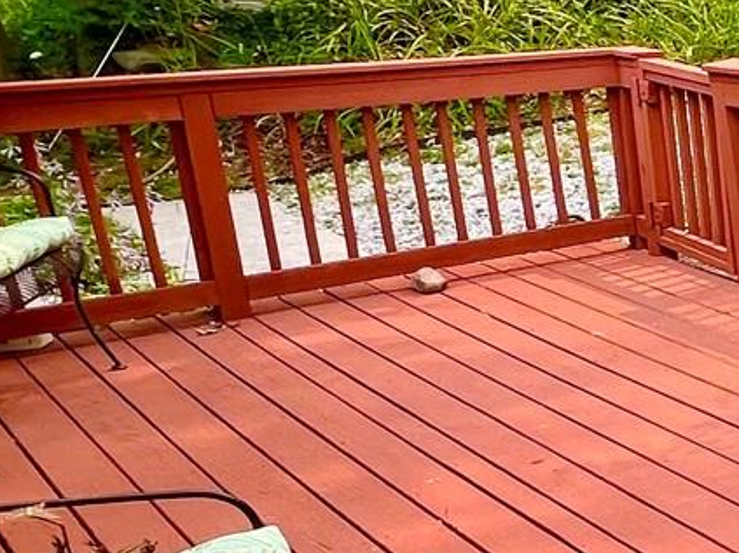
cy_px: 359
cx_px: 1319
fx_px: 1345
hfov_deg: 21.1
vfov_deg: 23.2
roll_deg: +0.6
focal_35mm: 63
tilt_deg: -17.0
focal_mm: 1.57
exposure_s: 1/138
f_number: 1.8
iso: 25
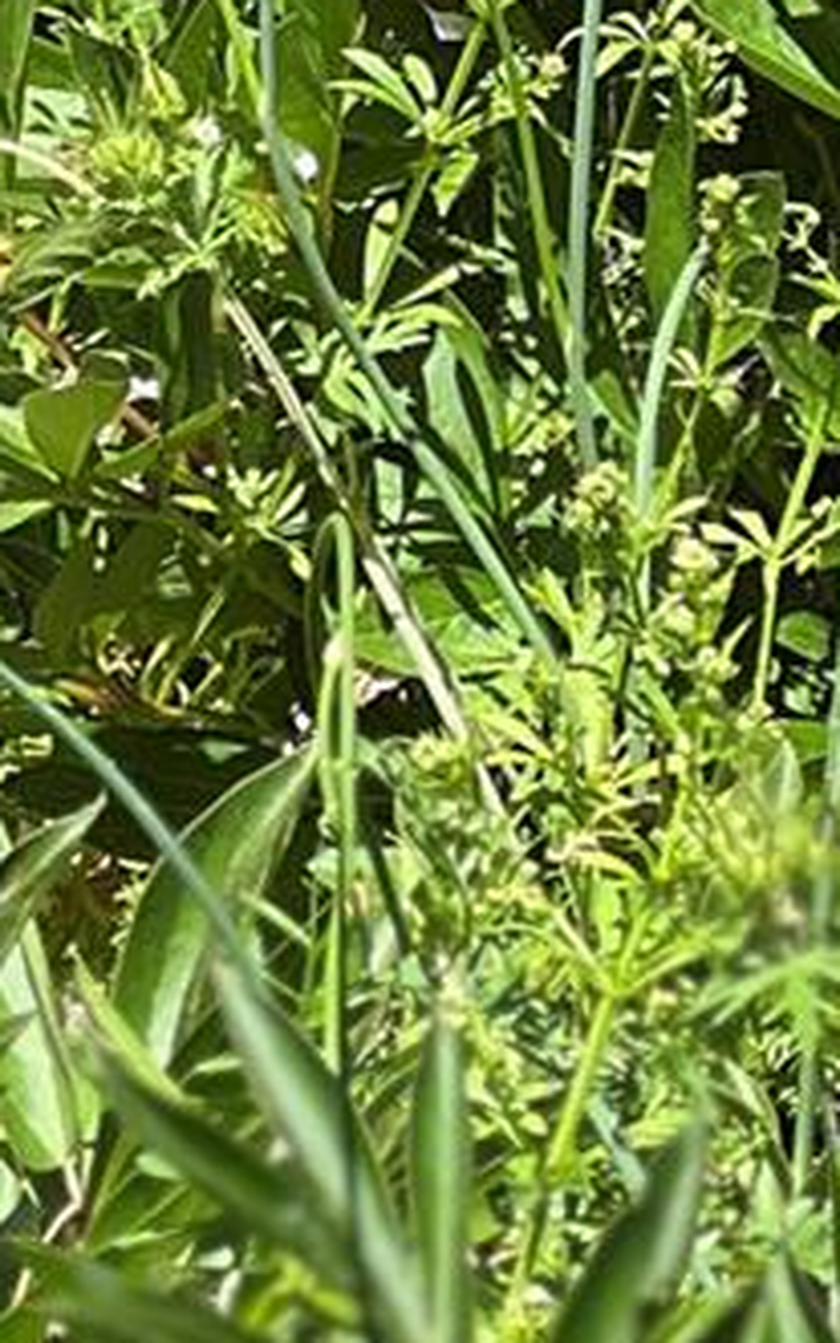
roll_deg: +0.4
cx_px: -556
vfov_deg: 5.5
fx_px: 13876
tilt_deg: -15.1
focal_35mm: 379
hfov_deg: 3.5
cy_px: -316
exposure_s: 1/232
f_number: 2.8
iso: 25
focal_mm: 9
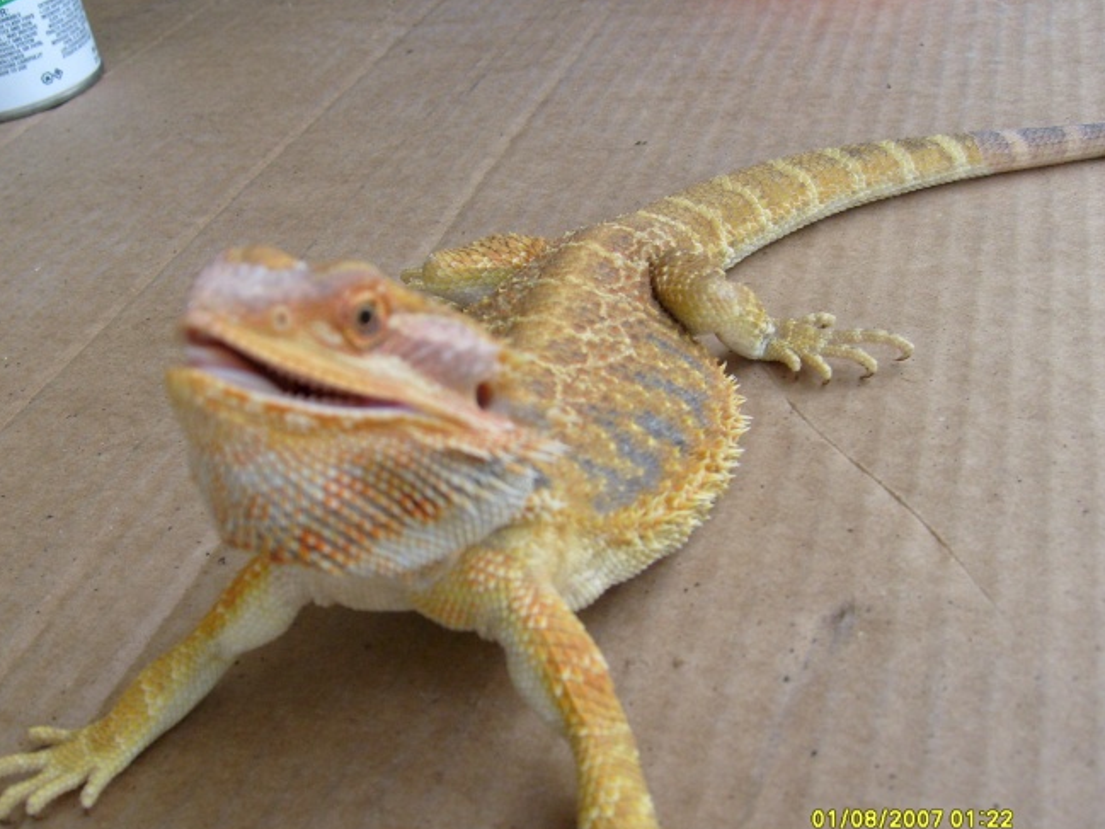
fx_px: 1309
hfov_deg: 45.7
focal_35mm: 41
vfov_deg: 35.1
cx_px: 499
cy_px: 434
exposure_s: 1/250
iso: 80
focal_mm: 5.8
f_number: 2.8
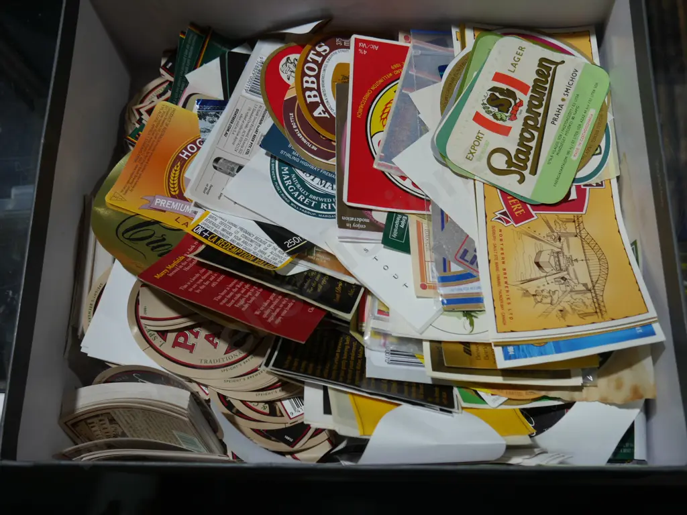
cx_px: 344
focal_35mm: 40
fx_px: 794
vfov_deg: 36.0
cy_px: 258
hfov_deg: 46.8
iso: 200
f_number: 4.4
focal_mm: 20
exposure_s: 1/125
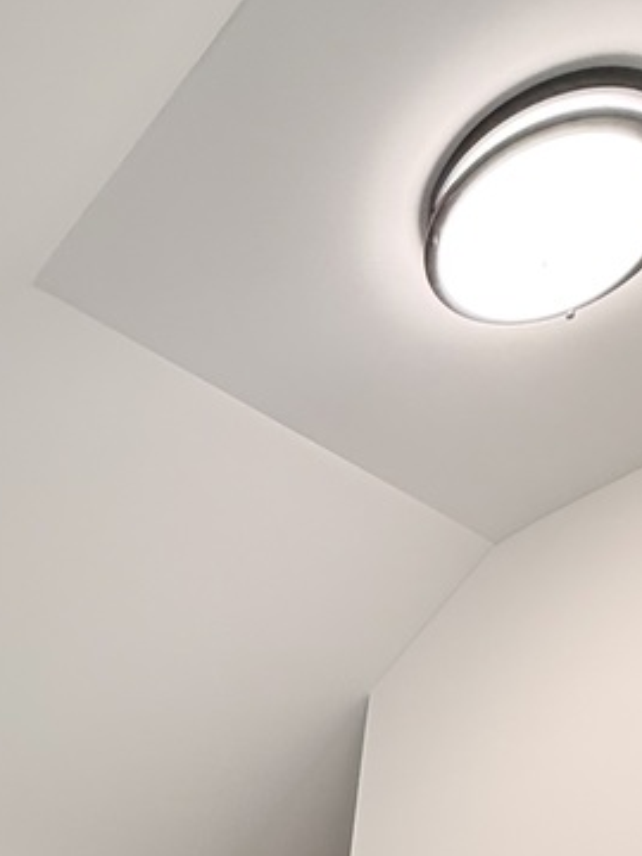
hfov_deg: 31.6
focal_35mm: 42
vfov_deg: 30.8
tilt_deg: -3.1
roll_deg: -6.1
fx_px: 1039
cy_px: 1198
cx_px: -5
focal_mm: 2.22
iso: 125
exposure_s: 1/120
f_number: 2.2
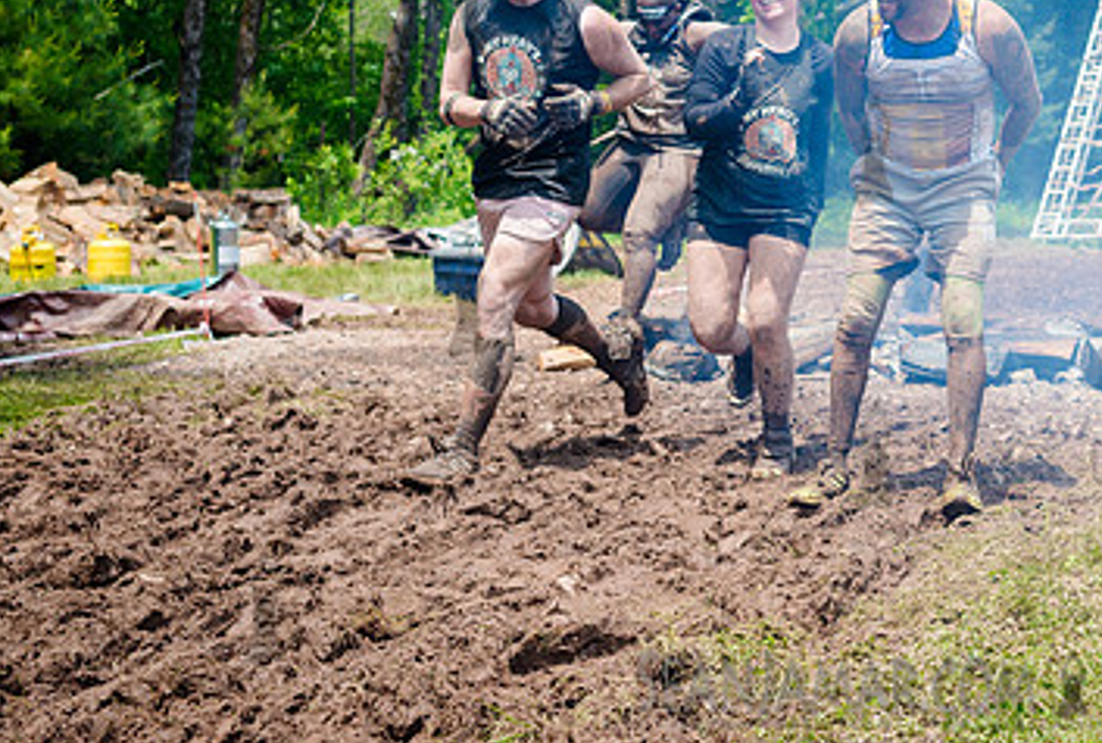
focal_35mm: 63
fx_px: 1935
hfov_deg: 31.4
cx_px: 789
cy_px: 200
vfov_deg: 21.6
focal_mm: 35
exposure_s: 1/1250
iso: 250
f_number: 4
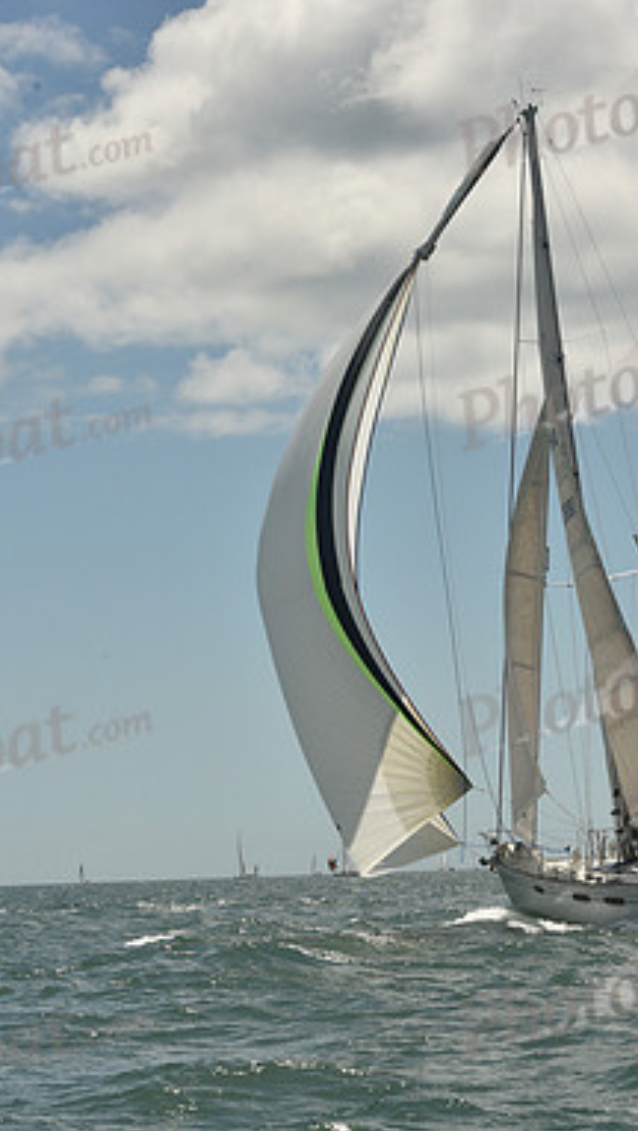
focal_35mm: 111
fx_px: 3332
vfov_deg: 19.3
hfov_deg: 10.9
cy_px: 568
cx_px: 307
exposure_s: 1/800
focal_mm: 70
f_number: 14
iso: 320
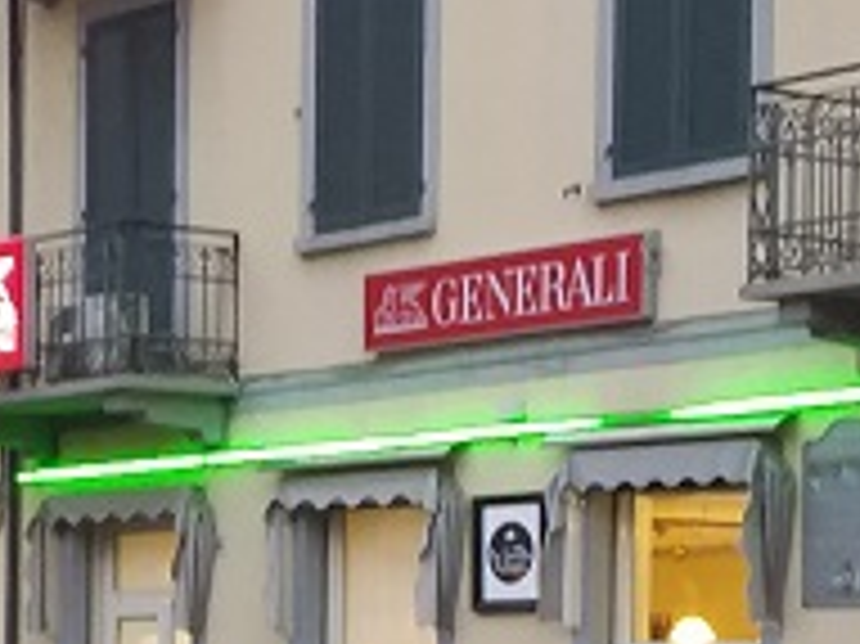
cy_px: 741
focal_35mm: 99
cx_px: -32
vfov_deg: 14.5
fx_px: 2458
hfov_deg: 19.2
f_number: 1.9
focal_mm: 2.91
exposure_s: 1/15
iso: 100
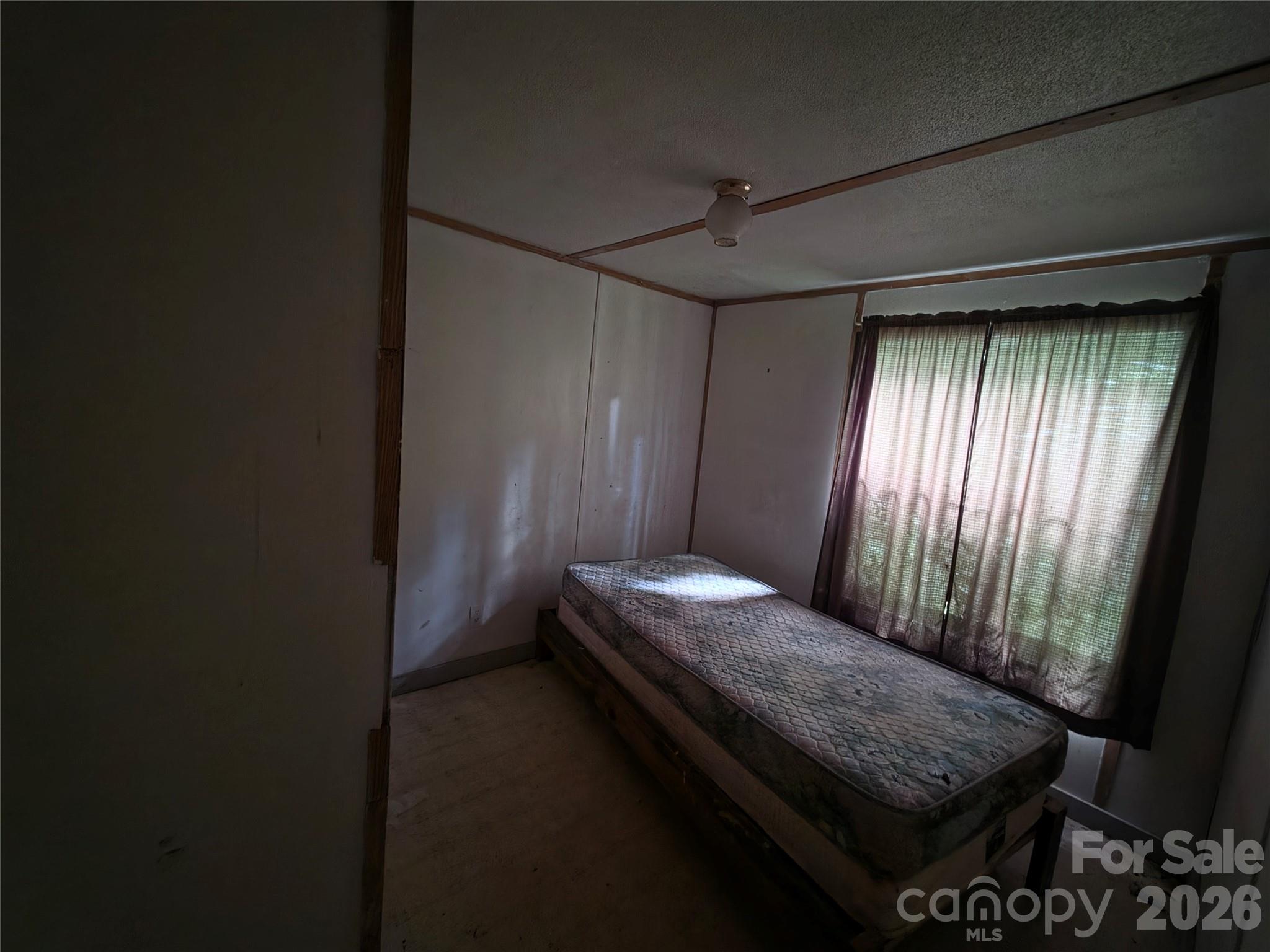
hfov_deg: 106.2
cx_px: 635
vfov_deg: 89.9
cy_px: 476
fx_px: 477
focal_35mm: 13
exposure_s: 1/12
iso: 1600
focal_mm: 2.2
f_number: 1.9
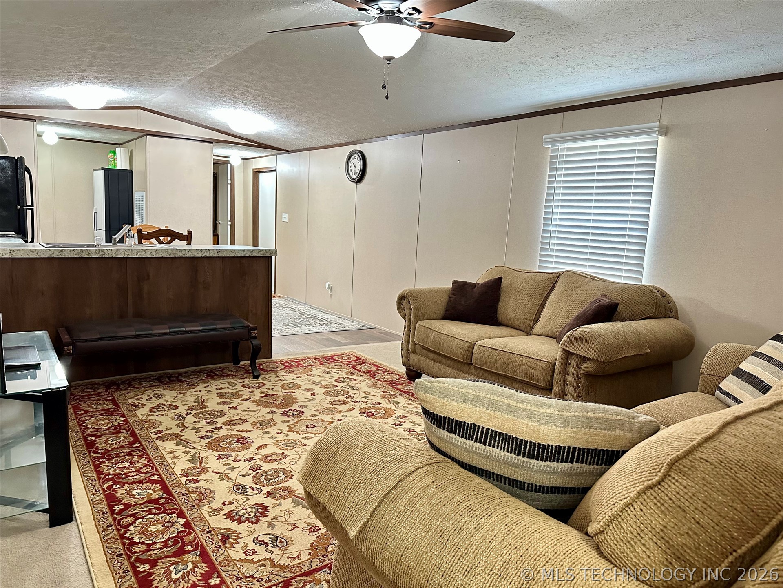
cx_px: 392
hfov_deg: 71.6
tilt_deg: -8.1
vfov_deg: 56.8
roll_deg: -2.4
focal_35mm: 24
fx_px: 543
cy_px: 294
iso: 640
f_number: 1.78
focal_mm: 6.86
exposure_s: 1/60
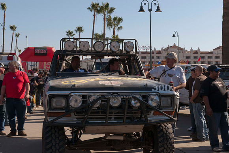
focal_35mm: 60
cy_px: 76
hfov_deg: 33.4
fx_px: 382
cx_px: 114
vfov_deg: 22.6
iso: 400
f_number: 13
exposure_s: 1/640
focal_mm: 60
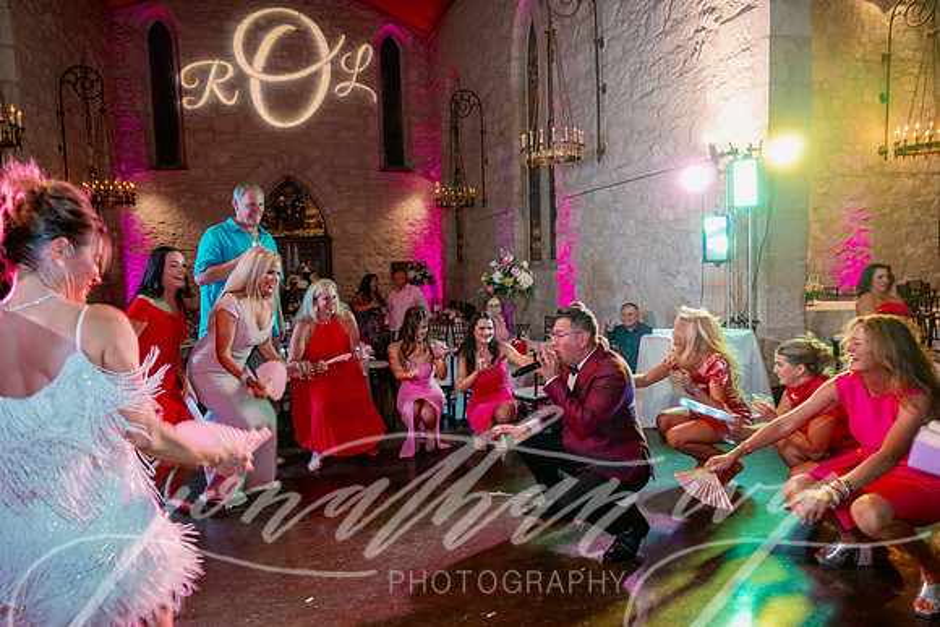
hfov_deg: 73.7
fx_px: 627
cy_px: 314
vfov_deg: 53.2
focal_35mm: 24
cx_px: 470
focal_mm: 24
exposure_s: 1/60
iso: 1250
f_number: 3.5
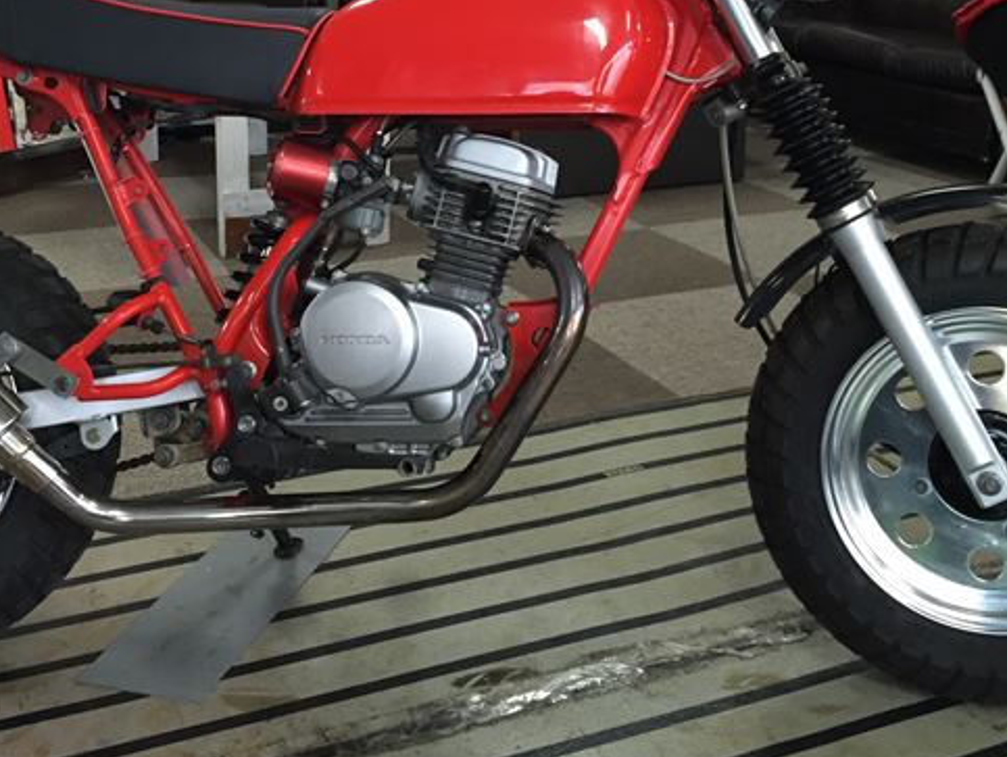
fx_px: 1397
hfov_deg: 39.6
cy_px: 152
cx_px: 517
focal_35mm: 48
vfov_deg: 29.6
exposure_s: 1/30
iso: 125
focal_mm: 4.15
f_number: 2.2
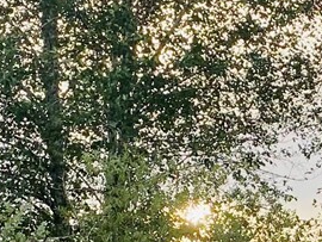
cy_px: 322
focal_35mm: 154
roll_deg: -0.2
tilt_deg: +4.8
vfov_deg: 9.5
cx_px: 407
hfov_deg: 12.5
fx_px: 1434
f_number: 1.8
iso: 32
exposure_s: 1/454
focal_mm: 4.25
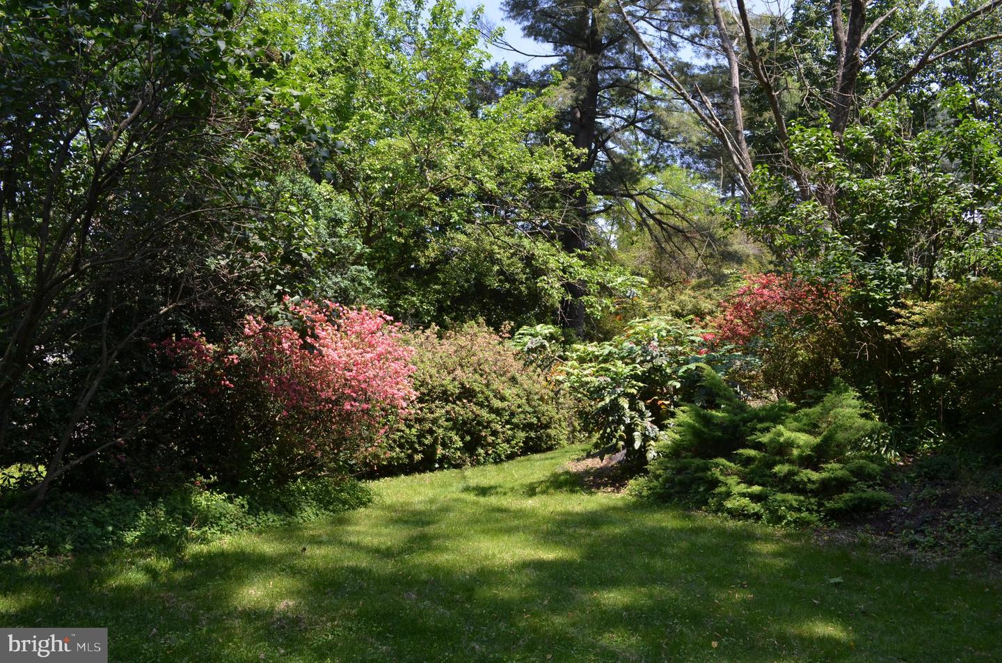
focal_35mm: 27
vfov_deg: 47.7
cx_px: 501
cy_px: 332
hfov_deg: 67.5
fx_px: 750
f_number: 7.1
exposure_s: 1/200
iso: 200
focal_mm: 18
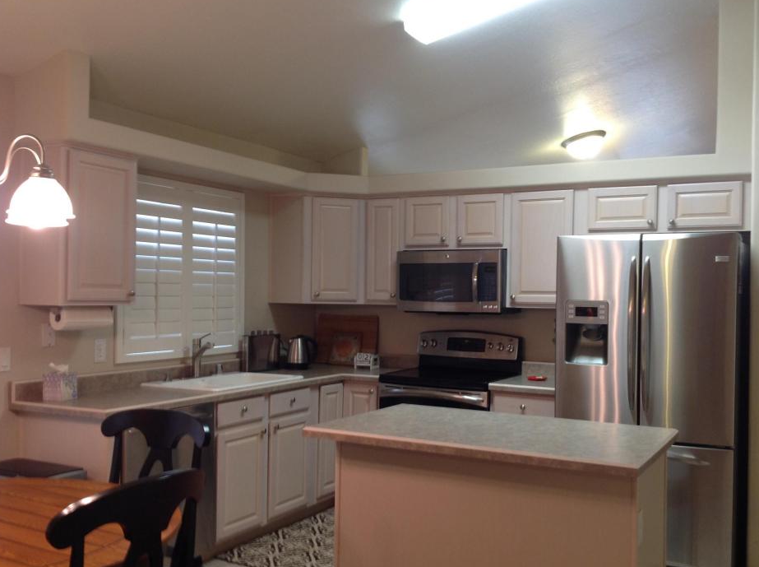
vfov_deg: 36.7
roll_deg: -1.3
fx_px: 854
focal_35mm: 39
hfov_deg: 47.9
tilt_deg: -1.8
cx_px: 411
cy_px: 305
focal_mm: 4.28
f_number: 2.4
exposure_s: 1/15
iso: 64
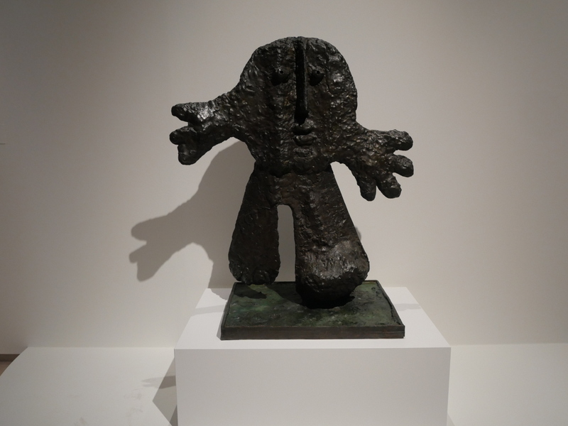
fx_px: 459
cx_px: 284
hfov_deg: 63.4
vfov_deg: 49.7
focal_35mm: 28
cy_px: 213
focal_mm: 14
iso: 1000
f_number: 3.7
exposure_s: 1/60
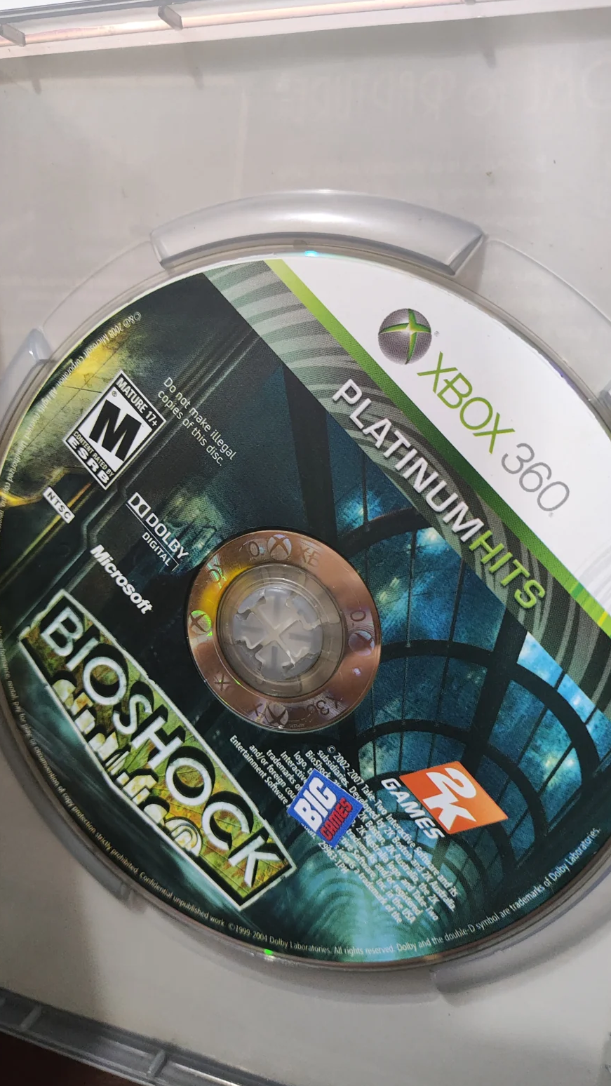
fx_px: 777
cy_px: 537
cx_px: 300
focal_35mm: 27
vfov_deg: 69.9
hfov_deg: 42.9
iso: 1308
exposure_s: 1/24
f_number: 1.8
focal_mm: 4.68
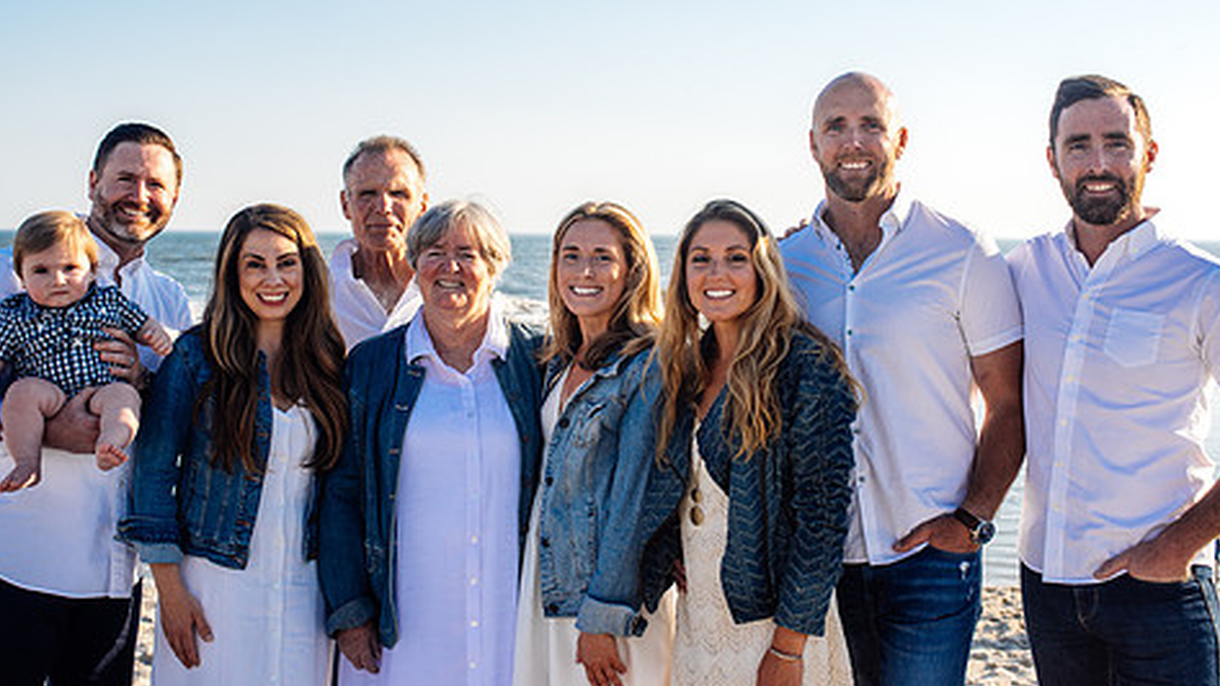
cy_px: 285
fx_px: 1456
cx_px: 593
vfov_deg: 26.5
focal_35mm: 45
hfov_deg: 45.5
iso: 160
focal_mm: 35
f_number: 4.5
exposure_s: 1/1000
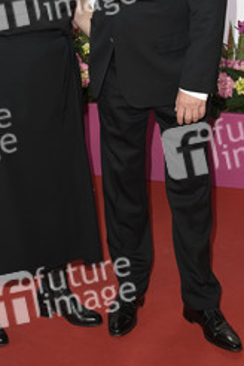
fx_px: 793
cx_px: 103
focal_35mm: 78
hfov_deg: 17.5
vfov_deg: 25.5
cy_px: 70
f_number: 5.6
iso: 640
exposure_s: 1/250
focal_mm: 48
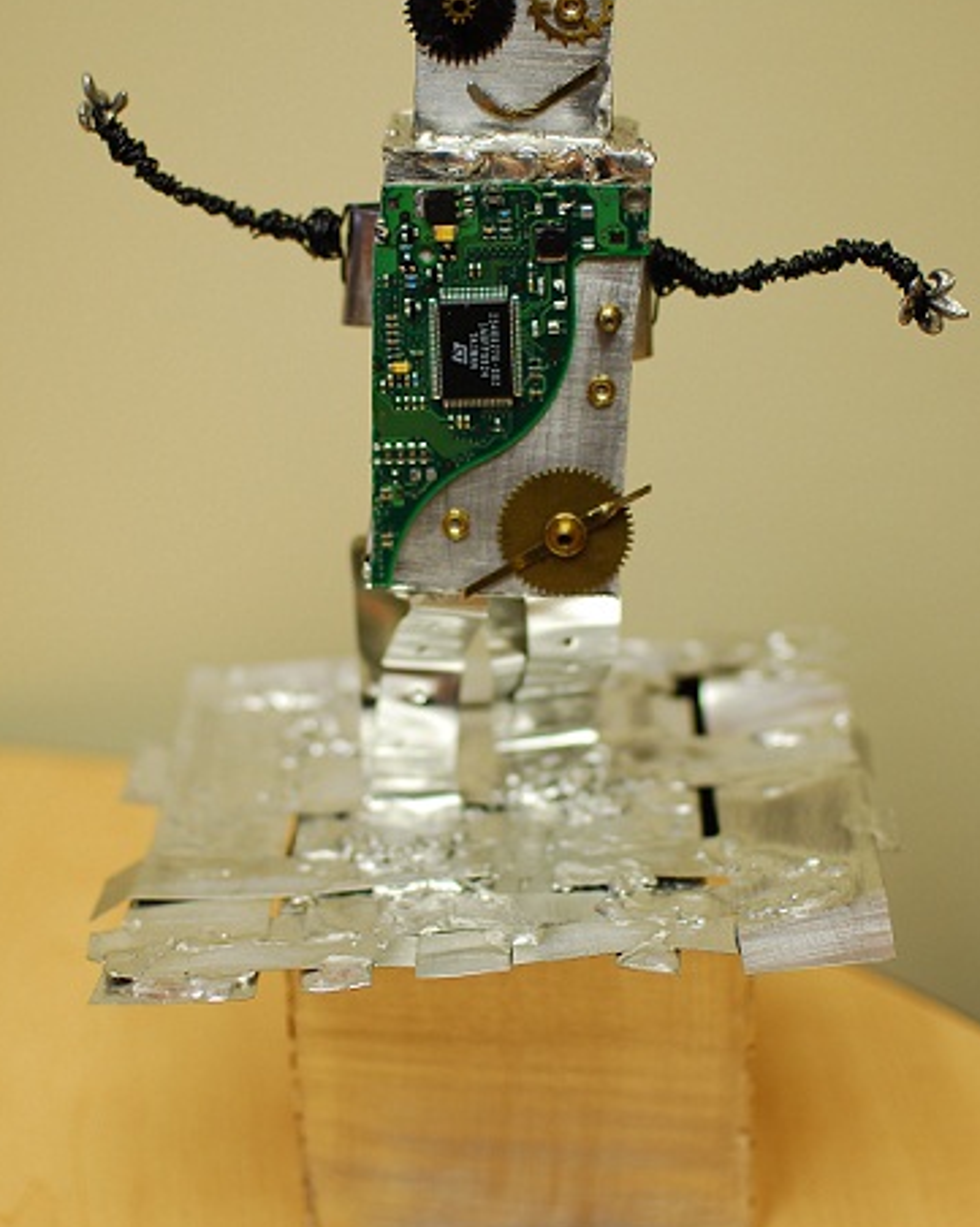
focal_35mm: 66
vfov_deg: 28.9
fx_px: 2382
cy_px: 562
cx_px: 524
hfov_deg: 23.2
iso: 200
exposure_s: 1/40
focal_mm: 35
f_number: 2.2
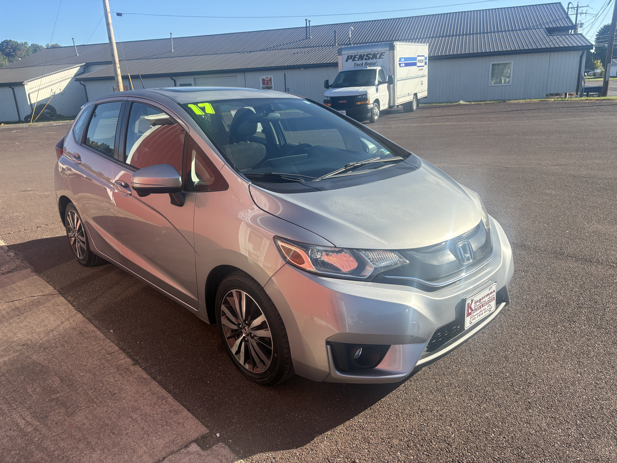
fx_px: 463
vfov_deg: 53.1
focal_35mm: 26
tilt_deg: -17.2
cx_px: 308
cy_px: 232
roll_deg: +3.2
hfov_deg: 67.3
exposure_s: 1/2075
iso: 64
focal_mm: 5.96
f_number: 1.6
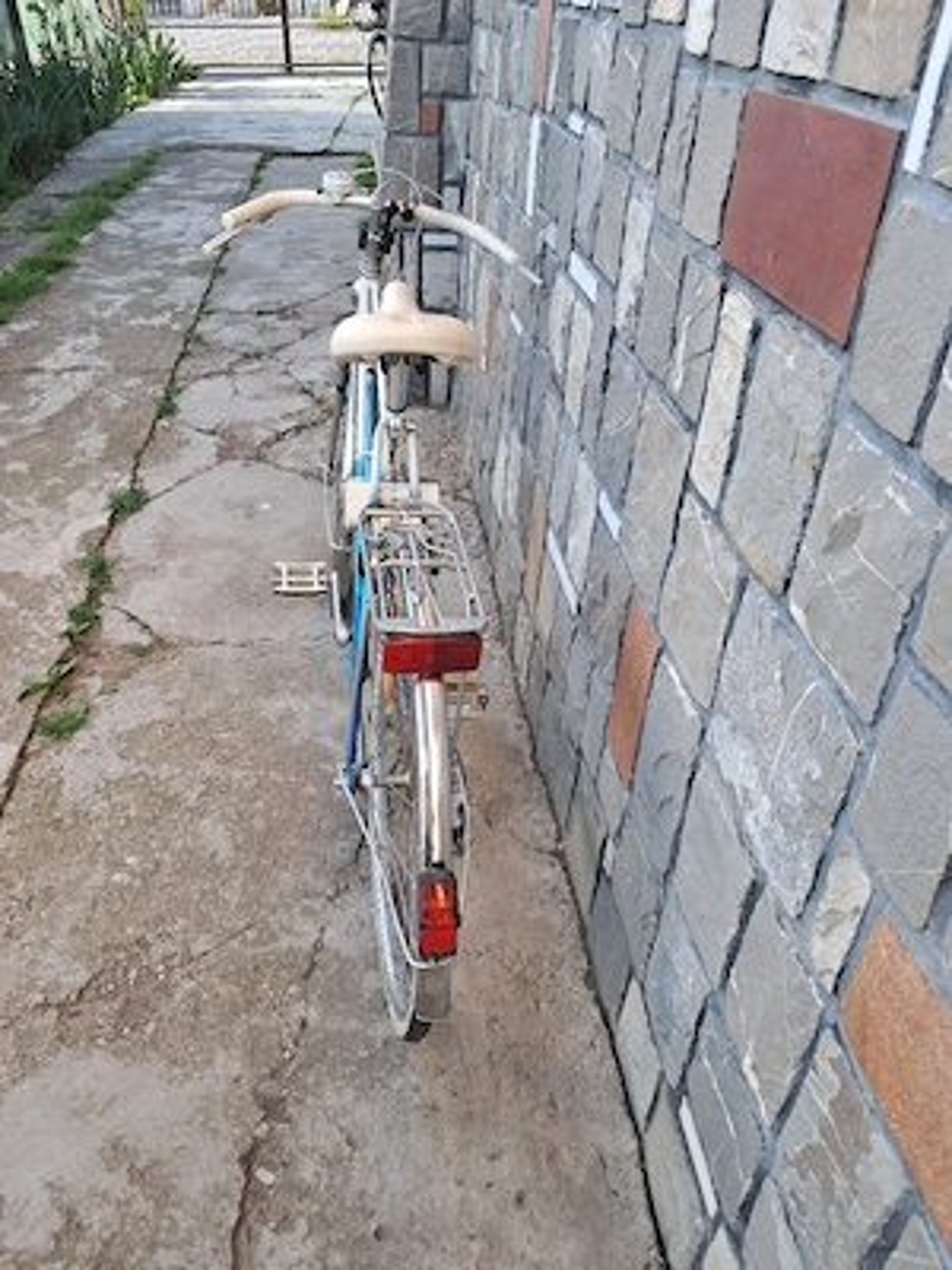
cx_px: 476
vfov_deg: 65.3
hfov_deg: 51.4
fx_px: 990
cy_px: 635
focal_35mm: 27
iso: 50
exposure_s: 1/50
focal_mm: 4
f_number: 1.8
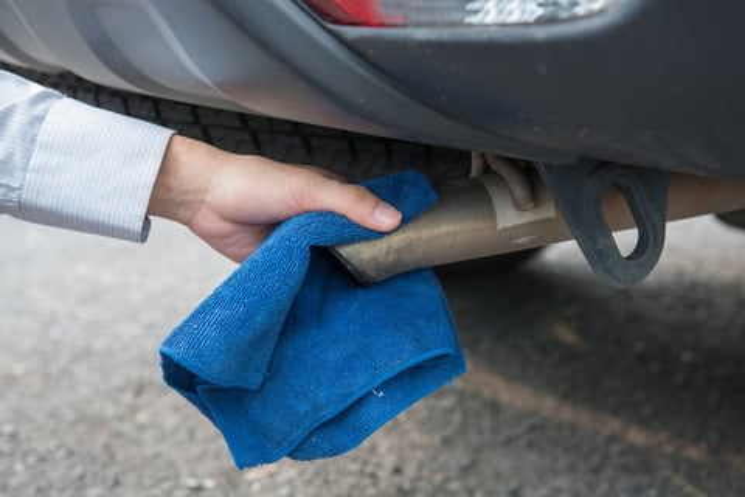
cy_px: 248
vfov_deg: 22.6
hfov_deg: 33.4
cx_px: 372
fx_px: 1242
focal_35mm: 60
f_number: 5
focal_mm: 60
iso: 200
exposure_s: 1/60
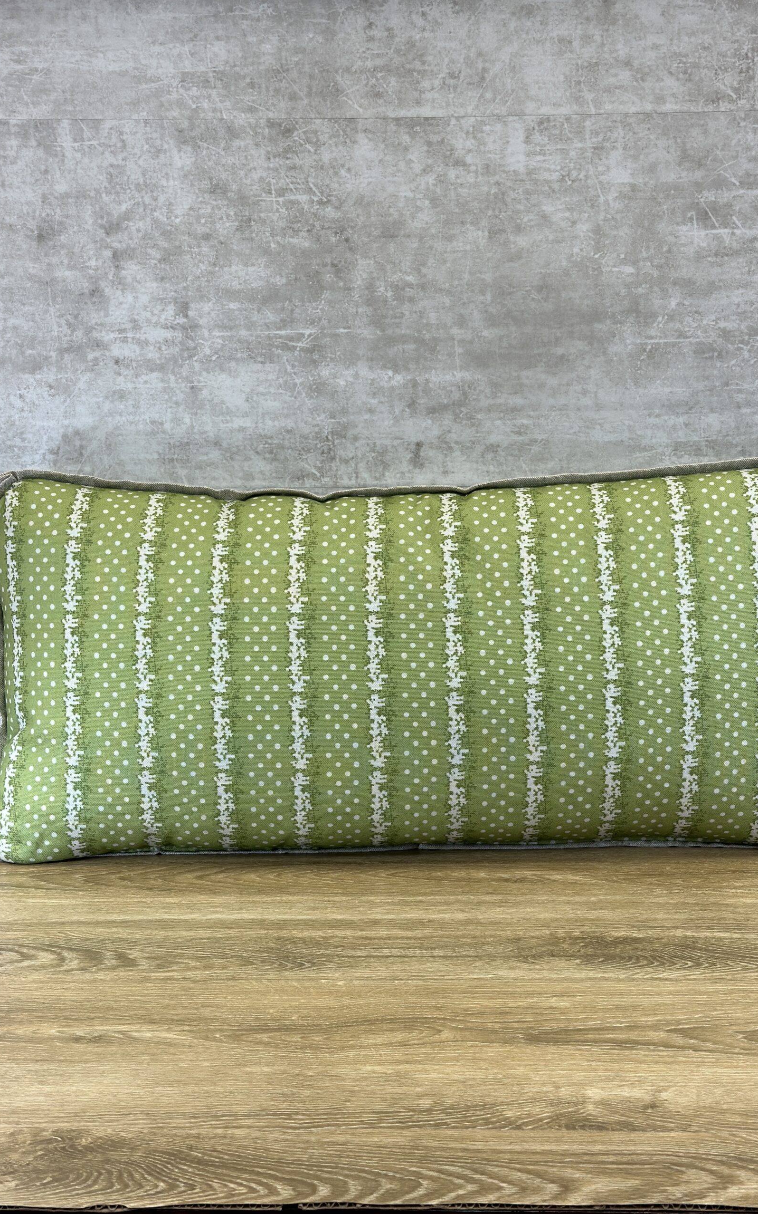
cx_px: 427
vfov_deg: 39.6
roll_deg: +0.9
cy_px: 607
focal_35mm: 51
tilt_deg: -9.2
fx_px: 1686
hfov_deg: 25.3
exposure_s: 1/139
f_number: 1.78
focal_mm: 6.86
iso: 64
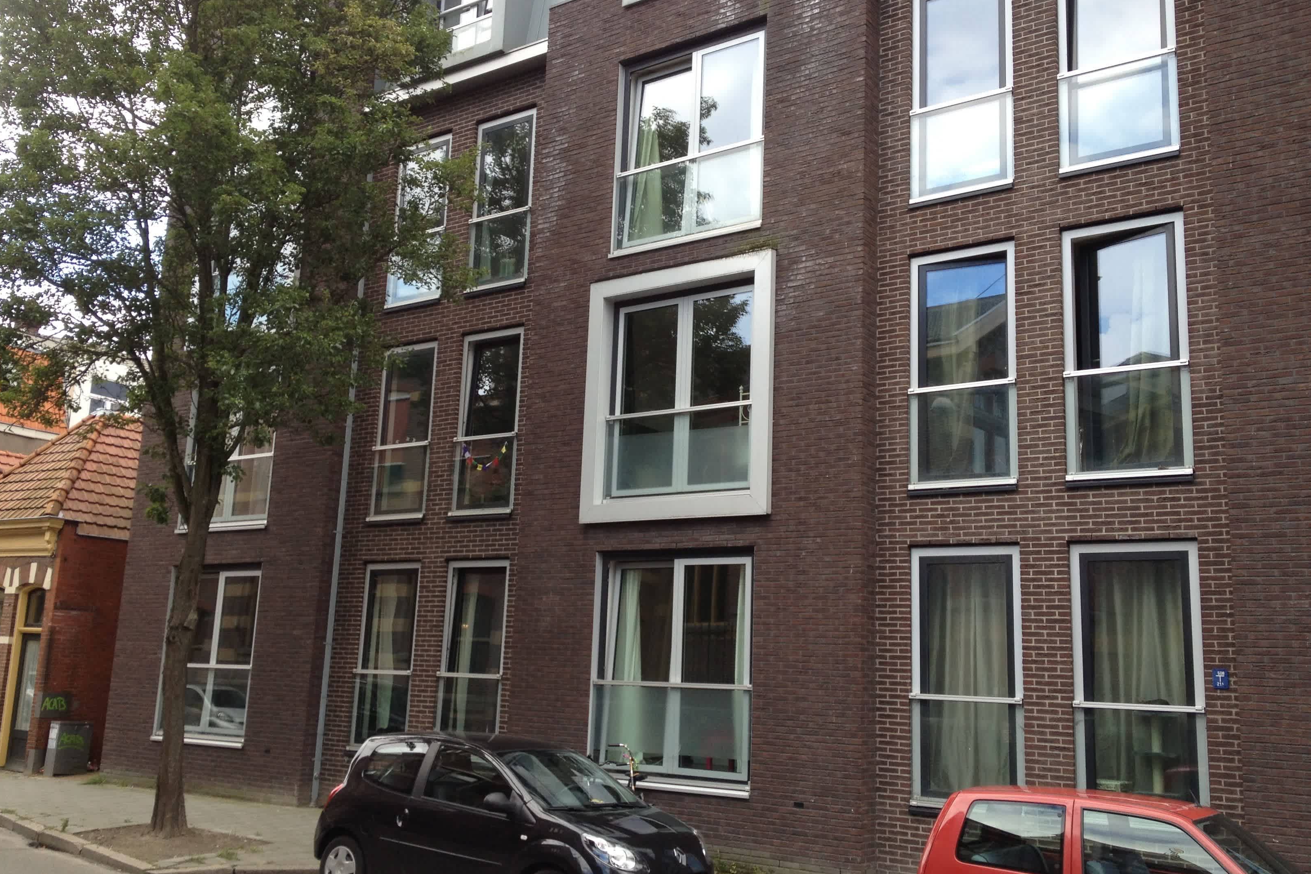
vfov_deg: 35.9
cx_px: 655
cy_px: 439
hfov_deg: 51.9
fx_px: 1347
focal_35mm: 37
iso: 50
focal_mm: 4.3
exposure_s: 1/243
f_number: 2.4
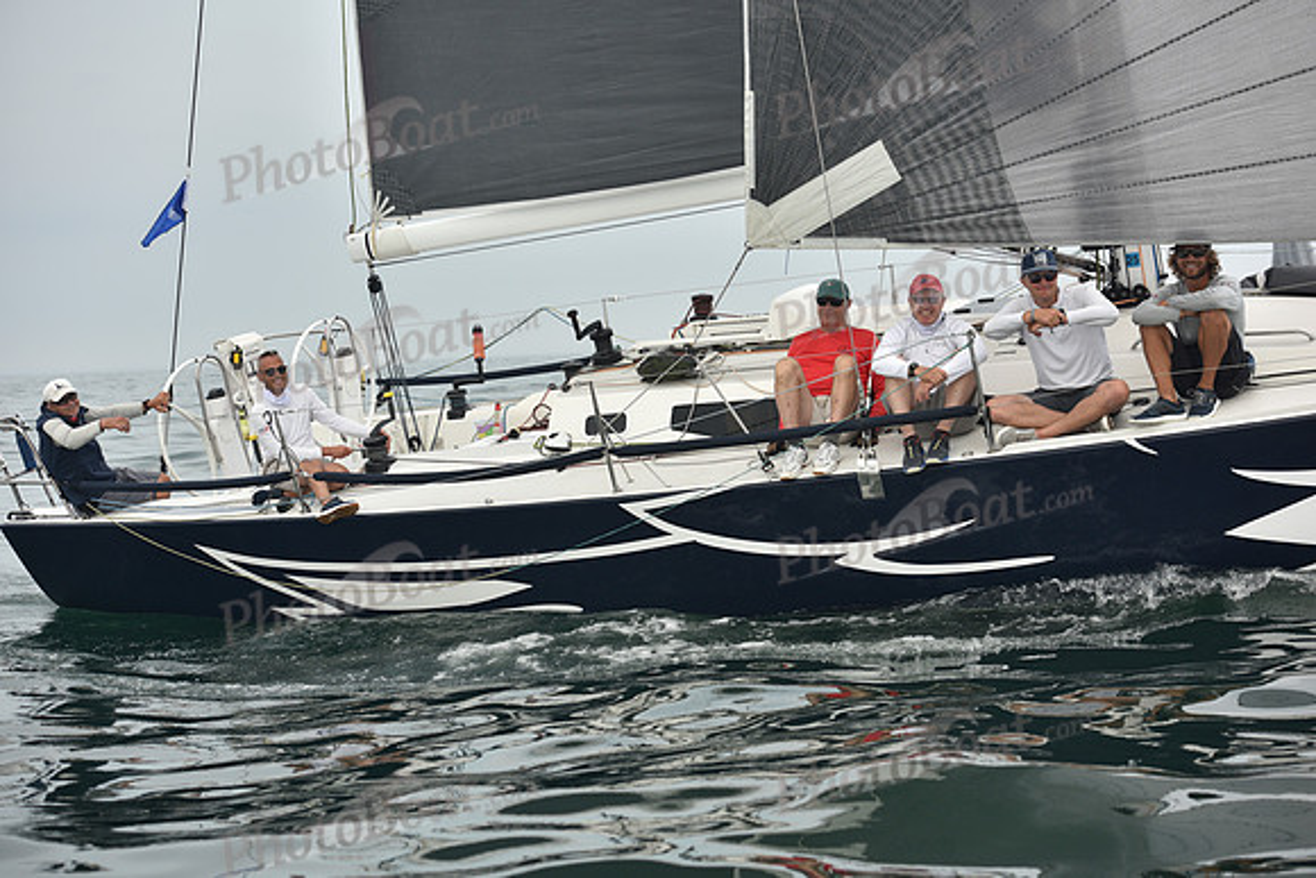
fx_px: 2559
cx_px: 658
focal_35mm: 70
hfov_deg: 28.8
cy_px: 439
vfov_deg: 19.5
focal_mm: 70
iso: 250
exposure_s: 1/640
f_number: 5
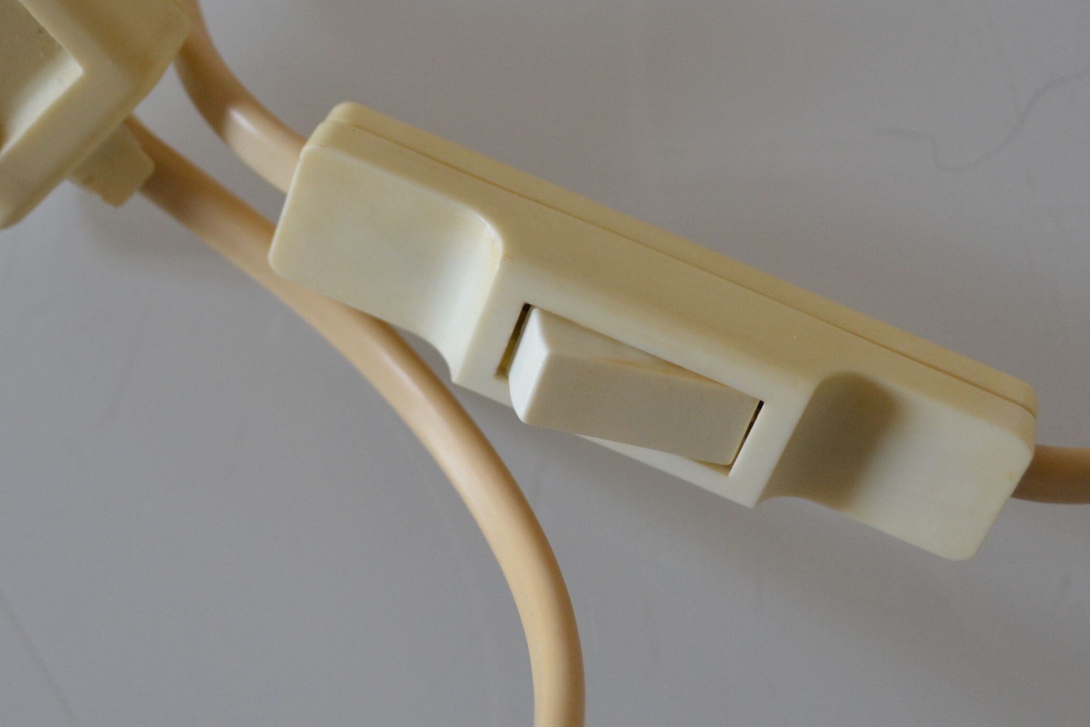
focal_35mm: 79
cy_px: 209
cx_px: 366
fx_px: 2392
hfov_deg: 25.5
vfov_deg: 17.2
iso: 400
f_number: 4.2
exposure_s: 1/50
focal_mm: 26
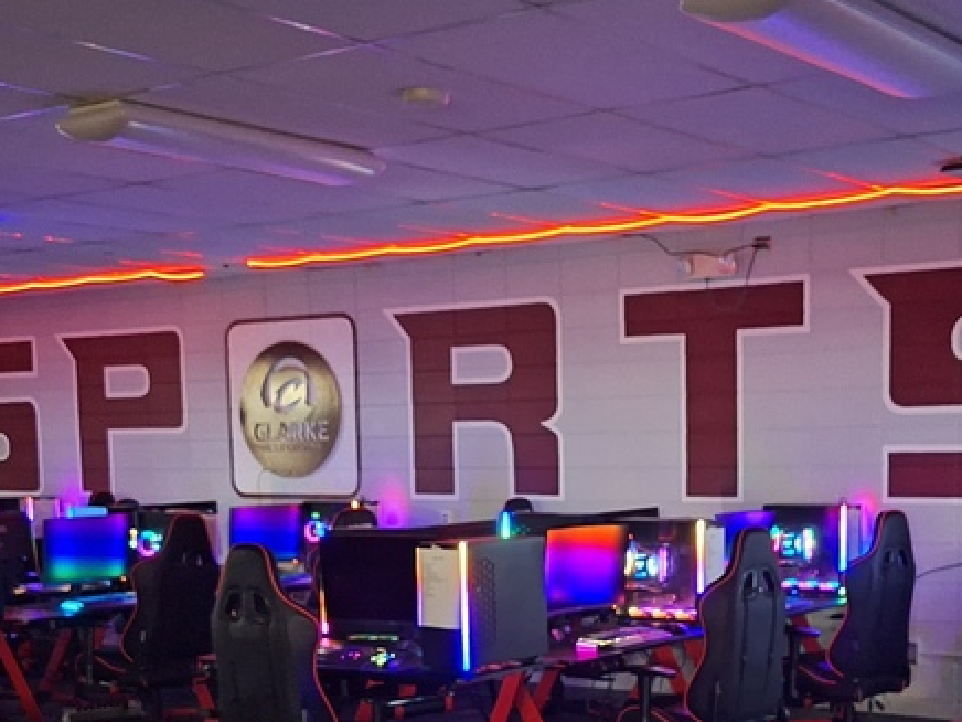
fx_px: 1501
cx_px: 569
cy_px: 592
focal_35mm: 54
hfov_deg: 35.4
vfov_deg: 26.5
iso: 1250
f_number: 1.8
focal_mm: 5.54
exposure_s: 1/20
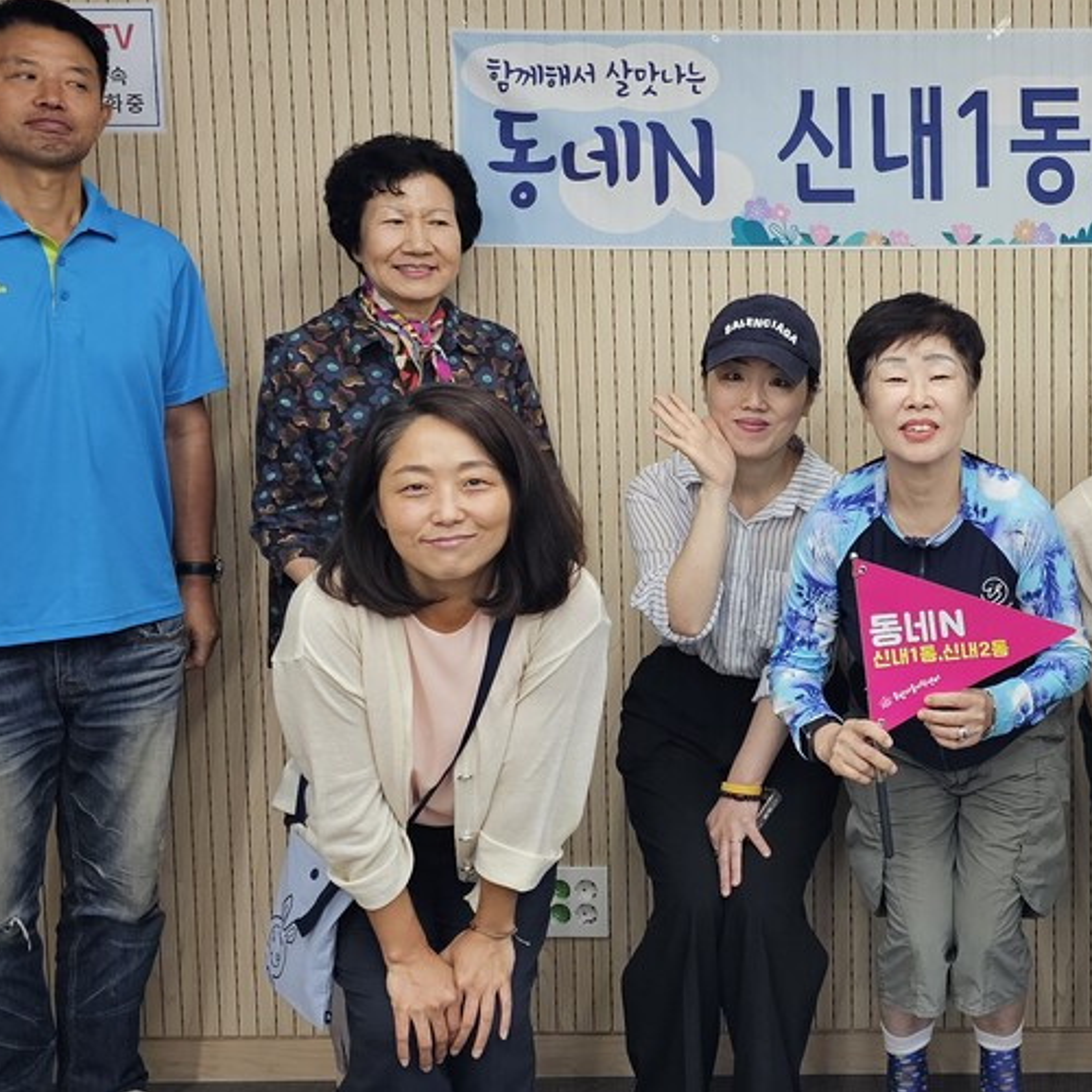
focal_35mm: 52
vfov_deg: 32.6
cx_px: 1048
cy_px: 411
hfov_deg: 30.8
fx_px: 1856
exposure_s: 1/120
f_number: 1.7
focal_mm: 6.3
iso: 200
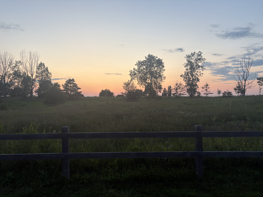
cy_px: 98
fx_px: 198
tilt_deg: +1.3
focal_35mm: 26
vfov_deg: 53.1
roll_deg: +0.9
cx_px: 132
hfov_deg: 67.3
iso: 125
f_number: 1.6
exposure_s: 1/80
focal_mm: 5.96
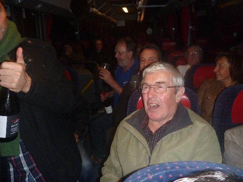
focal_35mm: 28
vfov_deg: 49.7
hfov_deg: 63.4
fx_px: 197
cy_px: 91
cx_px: 122
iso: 400
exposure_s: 1/30
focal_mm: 5
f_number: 3.3
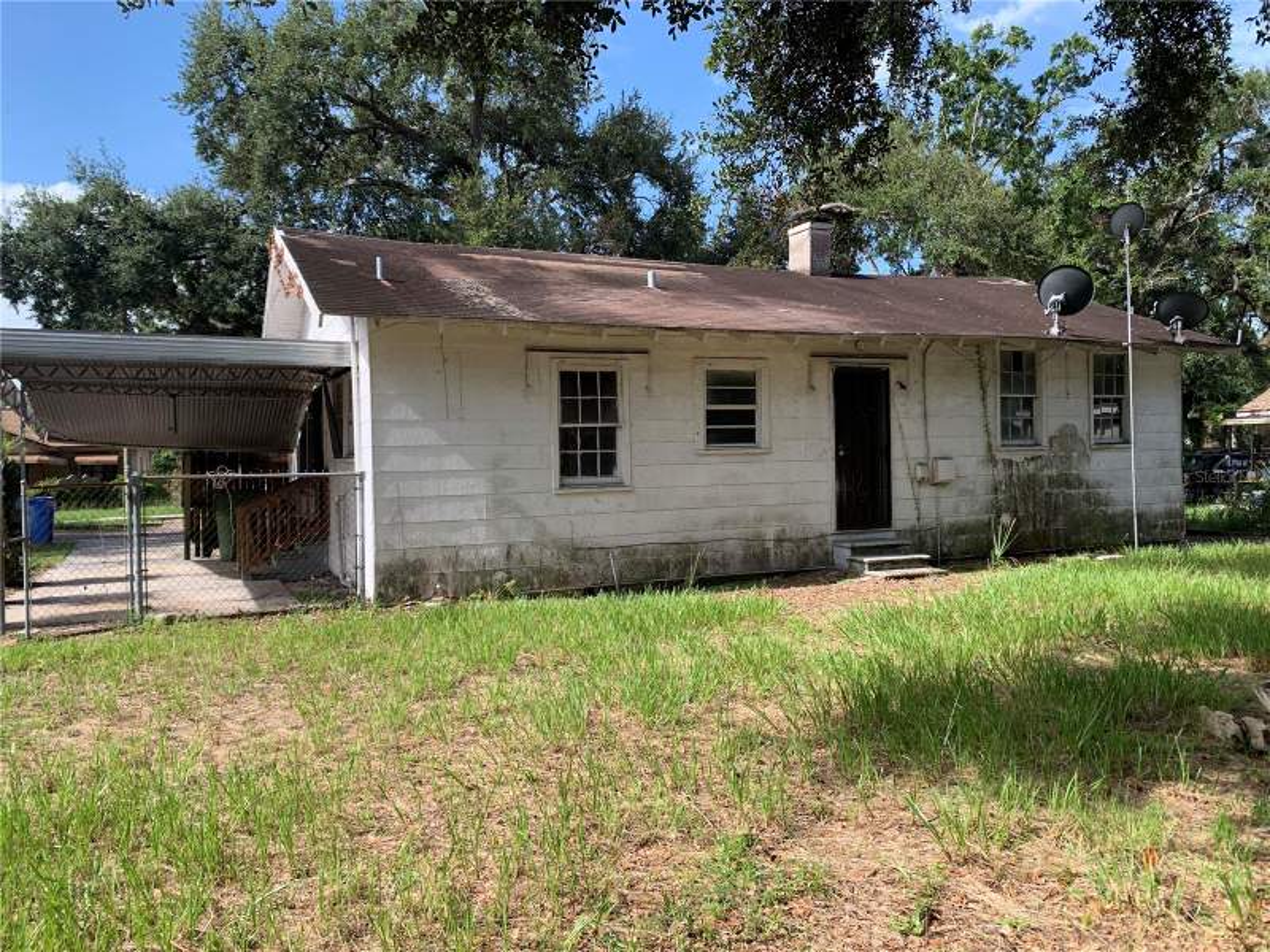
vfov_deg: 53.1
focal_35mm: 26
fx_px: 954
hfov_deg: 67.3
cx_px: 635
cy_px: 476
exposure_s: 1/754
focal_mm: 4.25
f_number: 1.8
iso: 25
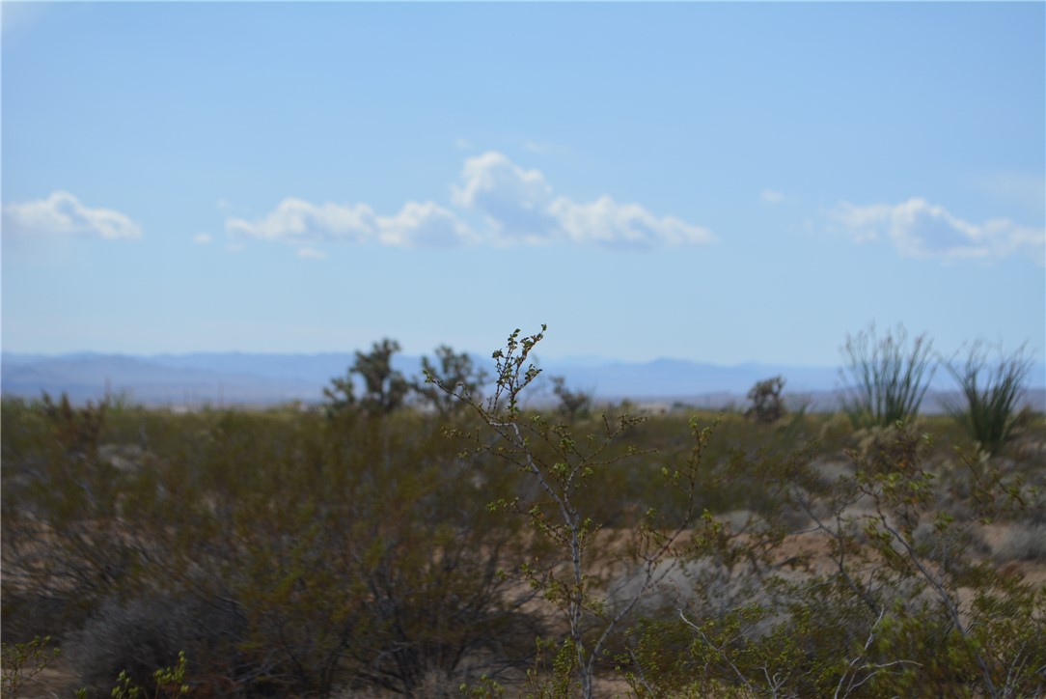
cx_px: 523
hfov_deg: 24.6
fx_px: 2398
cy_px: 350
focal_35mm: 82
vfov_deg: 16.6
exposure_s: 1/2000
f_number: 8
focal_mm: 55
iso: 400
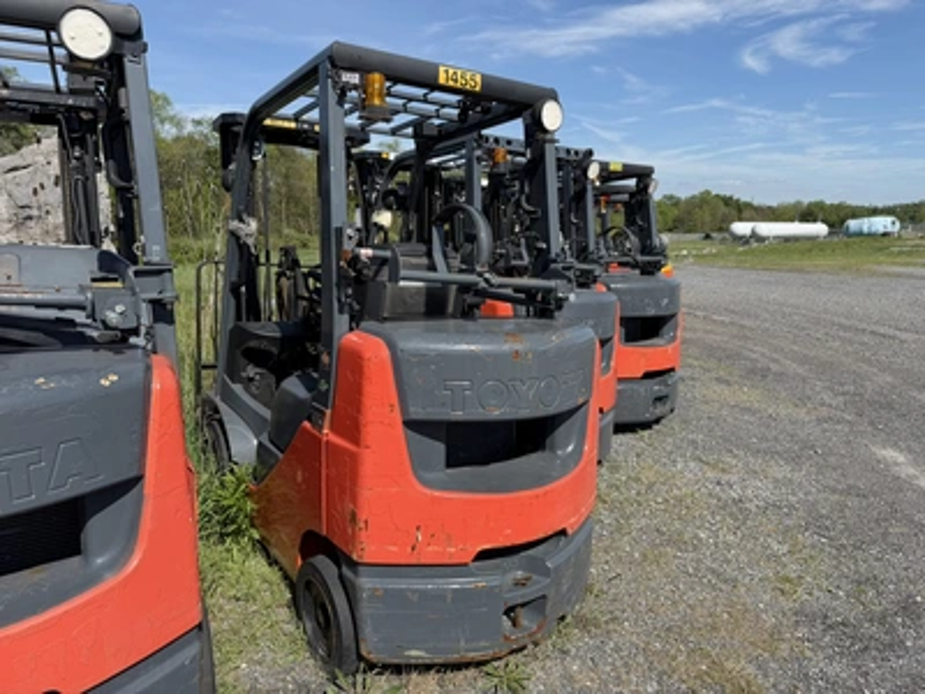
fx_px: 641
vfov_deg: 56.8
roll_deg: +0.1
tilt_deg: -10.0
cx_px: 462
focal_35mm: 24
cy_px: 347
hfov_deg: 71.6
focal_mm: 6.76
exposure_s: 1/3953
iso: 80
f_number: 1.78
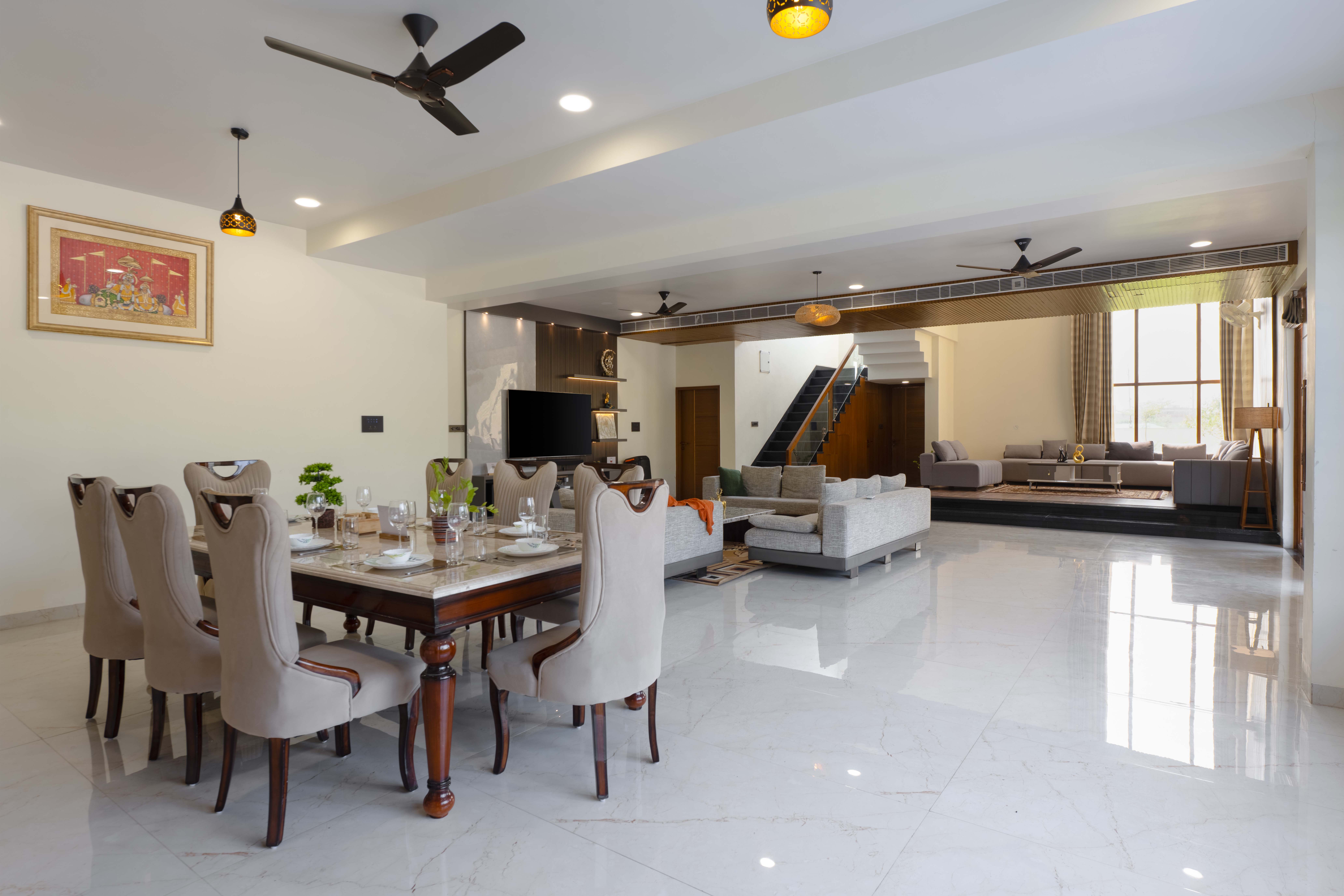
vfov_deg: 64.6
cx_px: 672
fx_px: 709
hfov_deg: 86.9
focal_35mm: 19
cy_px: 448
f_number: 10
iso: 125
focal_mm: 19
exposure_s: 1/50
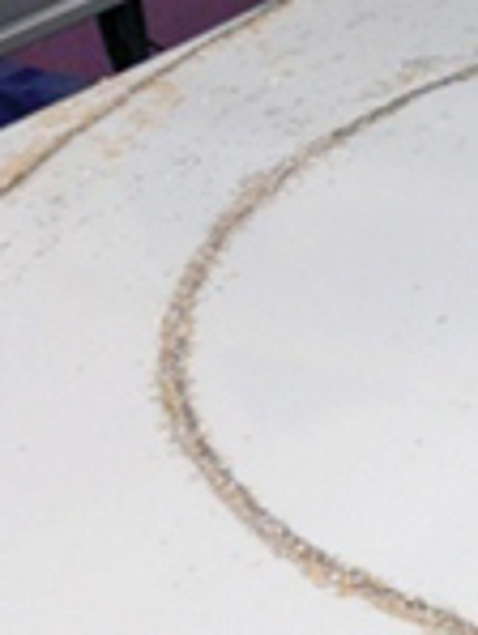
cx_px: 1161
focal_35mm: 177
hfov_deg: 7.8
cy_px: 200
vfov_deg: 11.1
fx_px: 3254
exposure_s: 1/30
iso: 50
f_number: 2.4
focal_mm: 4.12
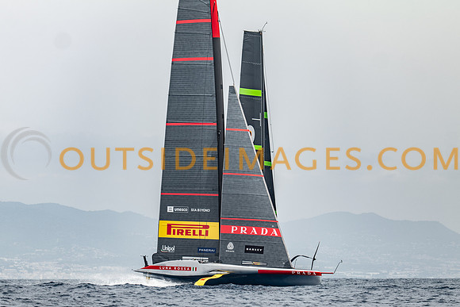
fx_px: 2900
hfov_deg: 9.1
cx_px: 230
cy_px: 169
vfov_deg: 6.1
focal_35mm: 227
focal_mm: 200
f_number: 4
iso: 100
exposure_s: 1/1250
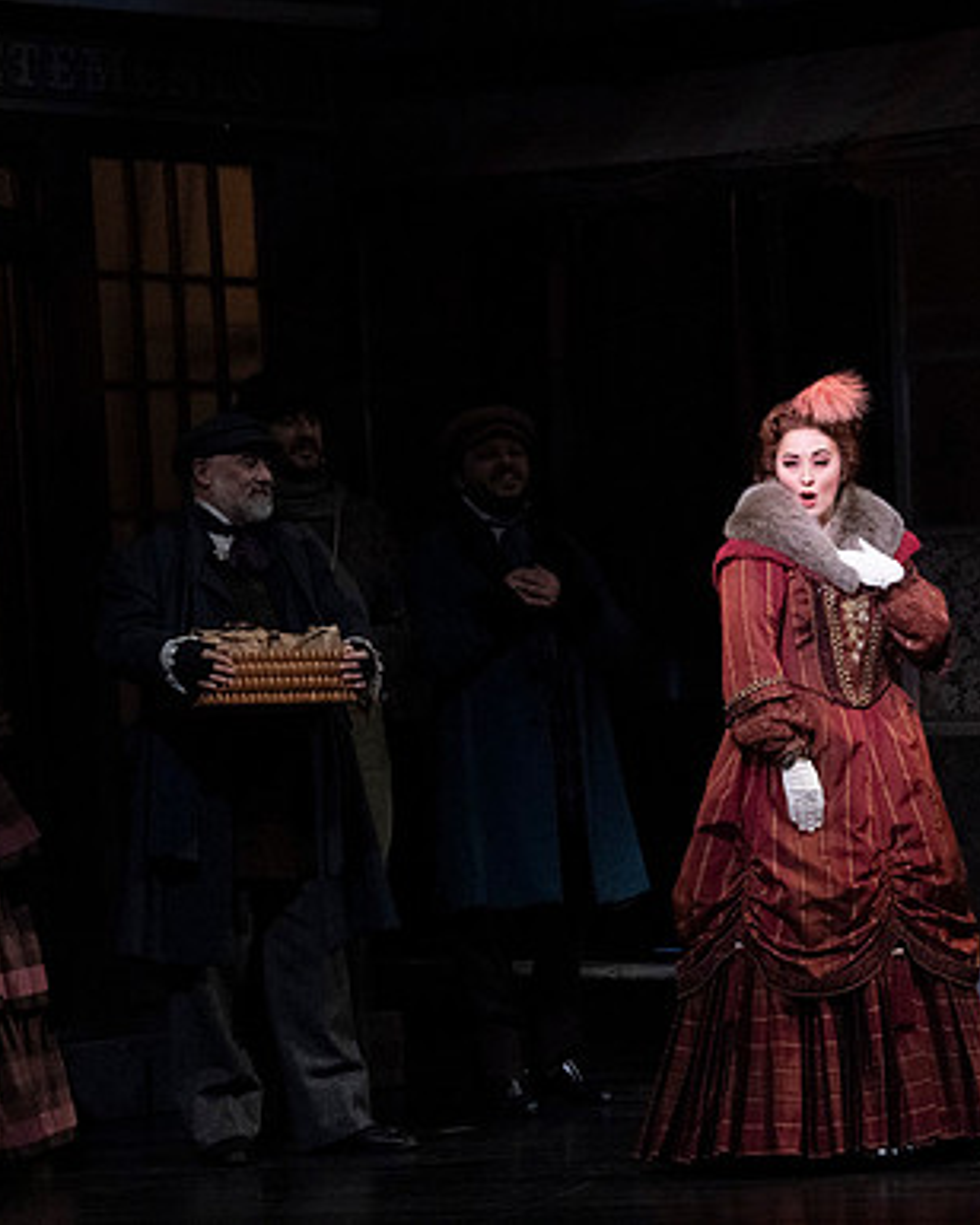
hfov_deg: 5.5
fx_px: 10260
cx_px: 900
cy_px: 612
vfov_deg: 6.8
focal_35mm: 283
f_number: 14
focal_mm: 200
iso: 16000
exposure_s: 1/400
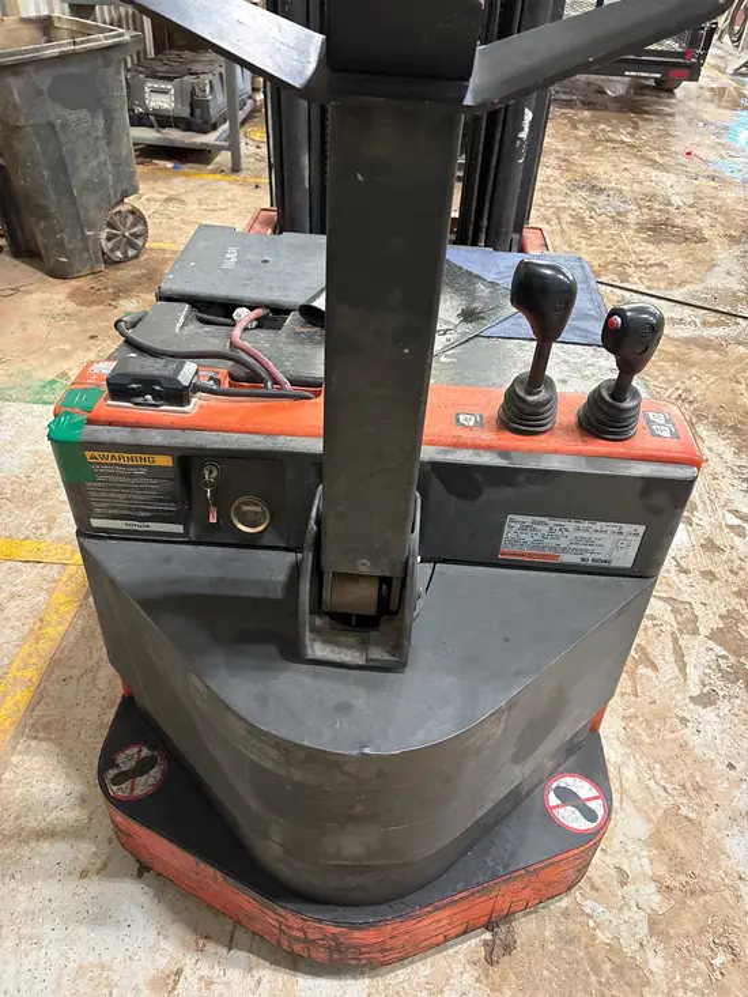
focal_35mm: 26
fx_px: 749
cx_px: 374
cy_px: 498
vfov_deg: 67.3
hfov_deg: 53.1
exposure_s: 1/60
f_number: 1.6
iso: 320
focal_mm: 5.96
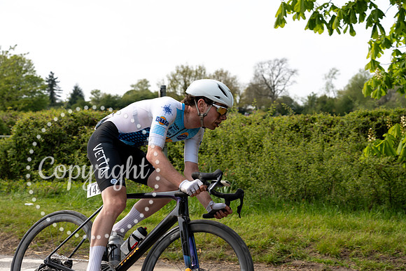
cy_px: 136
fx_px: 699
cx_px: 203
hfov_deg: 32.4
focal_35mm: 62
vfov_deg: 21.9
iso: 250
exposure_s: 1/1000
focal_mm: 62
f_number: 5
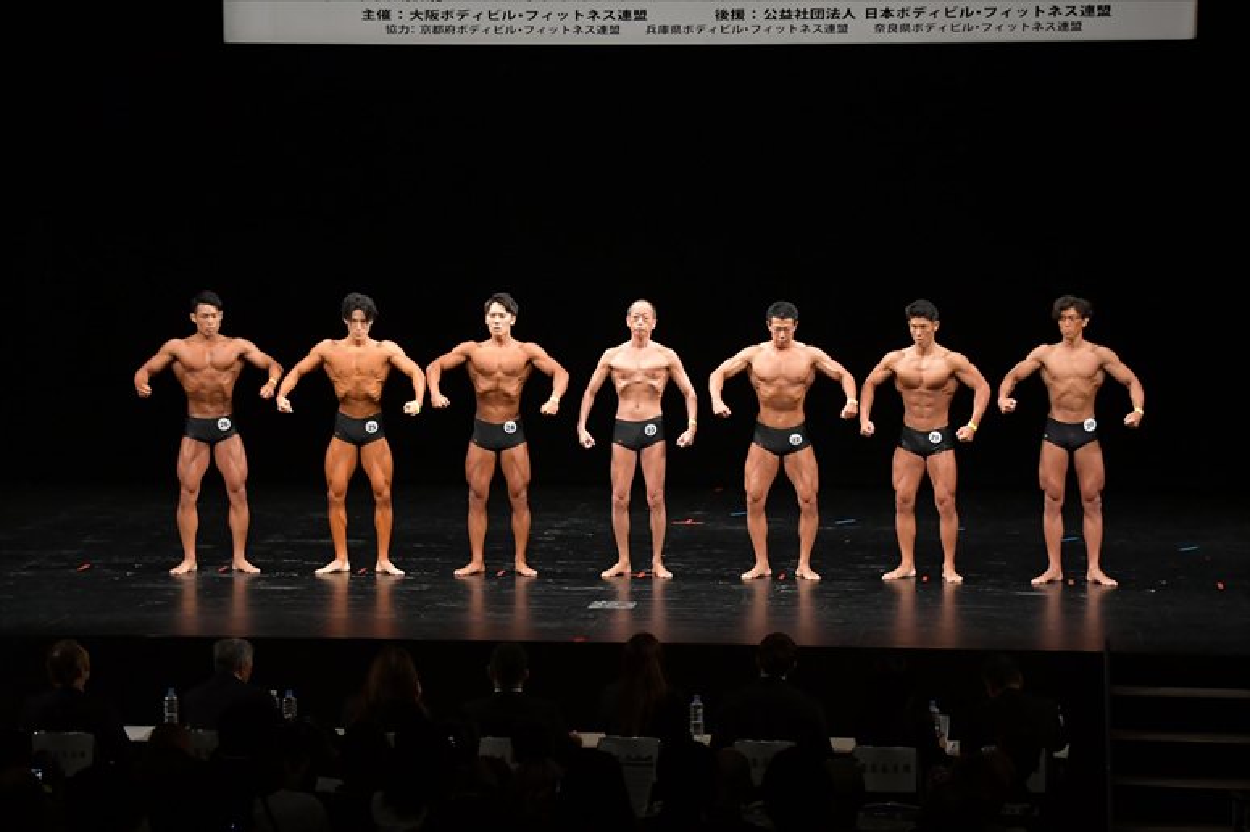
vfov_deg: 13.4
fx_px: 3540
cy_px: 416
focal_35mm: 102
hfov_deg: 20.0
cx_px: 625
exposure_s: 1/400
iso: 3200
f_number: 5.6
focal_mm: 68
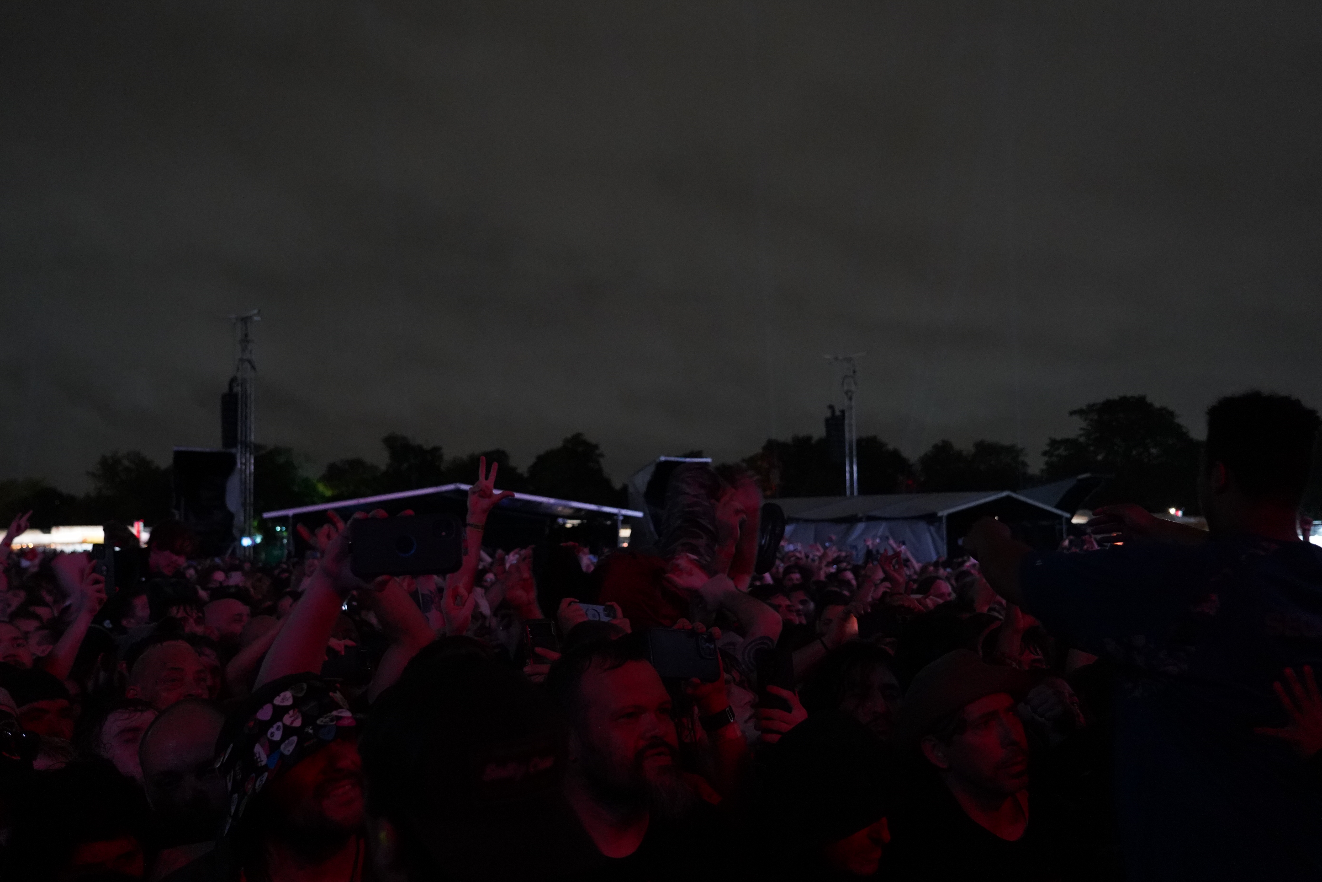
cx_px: 623
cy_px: 414
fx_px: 1432
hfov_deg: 49.5
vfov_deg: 34.2
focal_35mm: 39
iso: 6400
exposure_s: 1/40
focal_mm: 36
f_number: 4
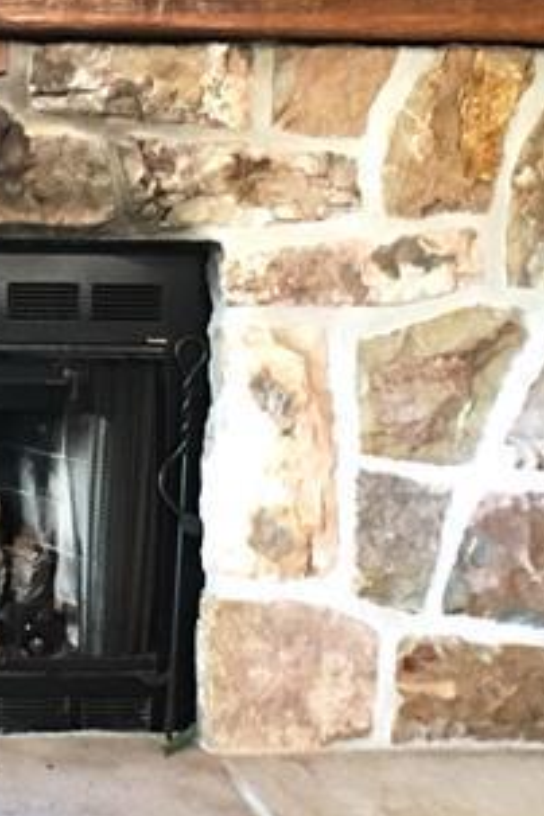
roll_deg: -0.5
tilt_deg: -2.7
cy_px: 393
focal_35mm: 102
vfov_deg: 20.0
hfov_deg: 13.0
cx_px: -127
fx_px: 2312
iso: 125
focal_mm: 4.15
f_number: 2.2
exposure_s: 1/4
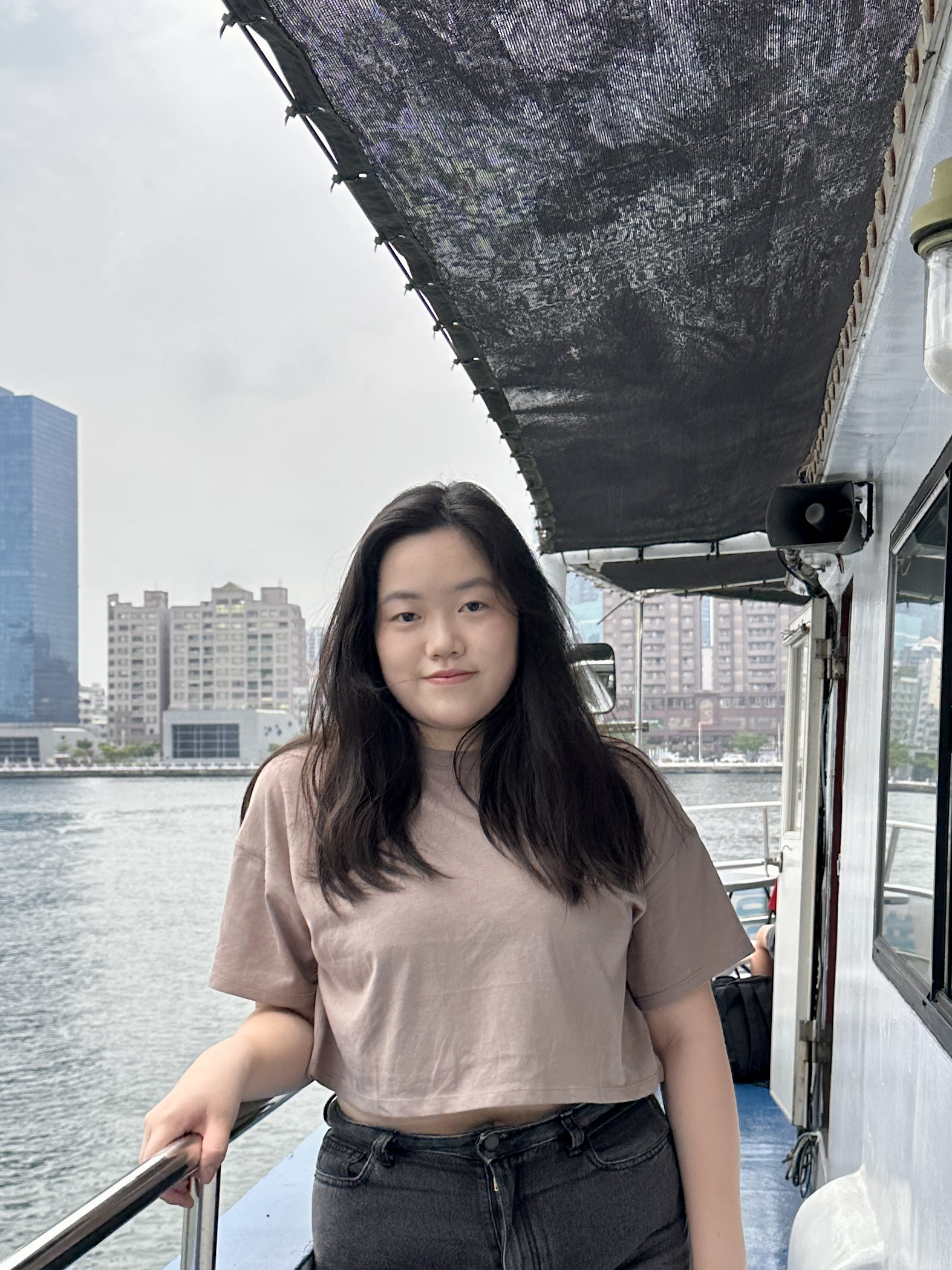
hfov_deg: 56.8
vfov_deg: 71.6
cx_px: 476
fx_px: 880
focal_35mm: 24
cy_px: 635
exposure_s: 1/2967
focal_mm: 6.86
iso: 80
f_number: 1.78
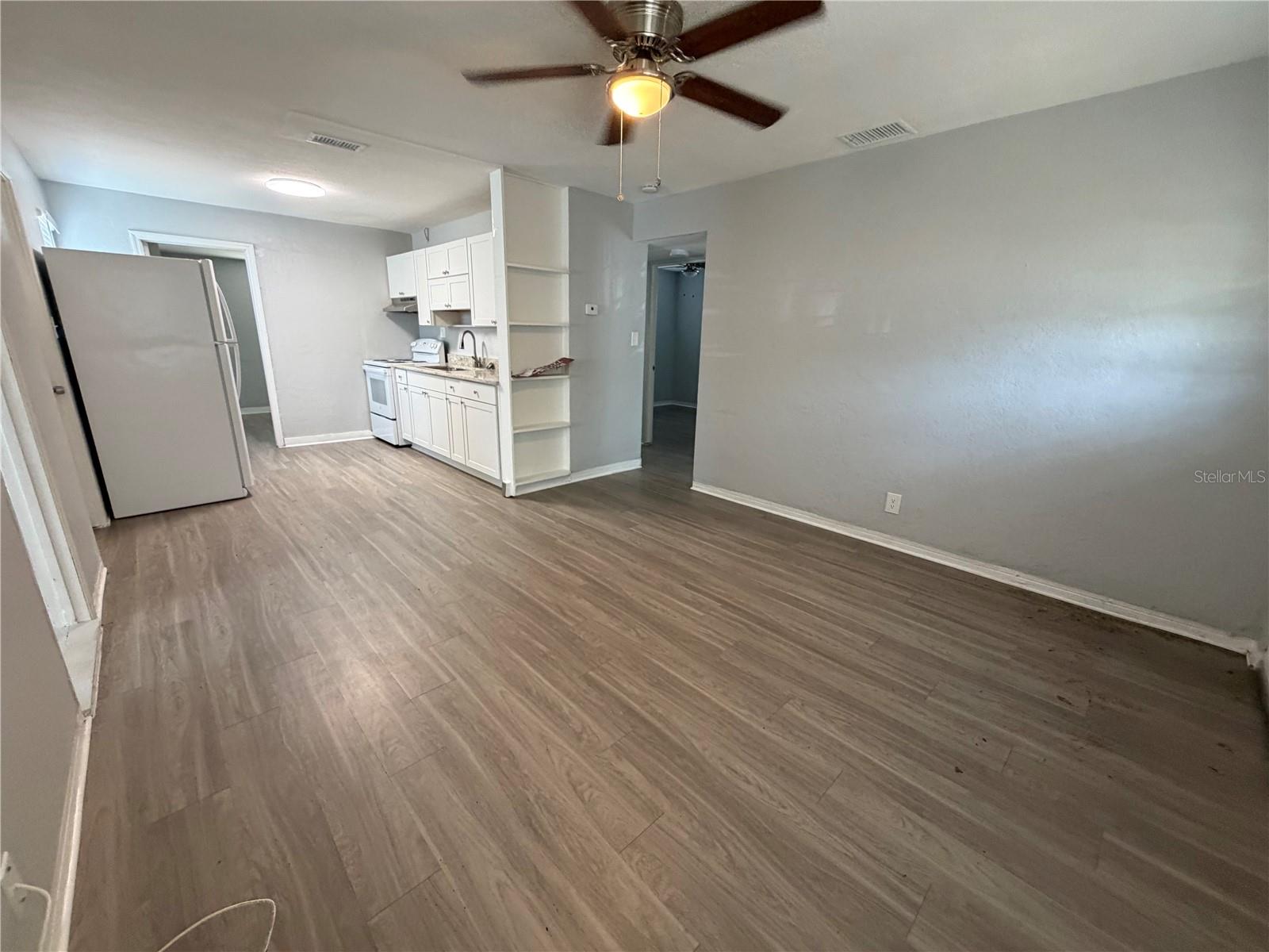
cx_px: 634
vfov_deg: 85.7
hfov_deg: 102.1
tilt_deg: -14.8
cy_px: 476
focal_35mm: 14
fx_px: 513
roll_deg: -0.8
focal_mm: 2.22
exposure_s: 1/60
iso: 320
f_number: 2.2
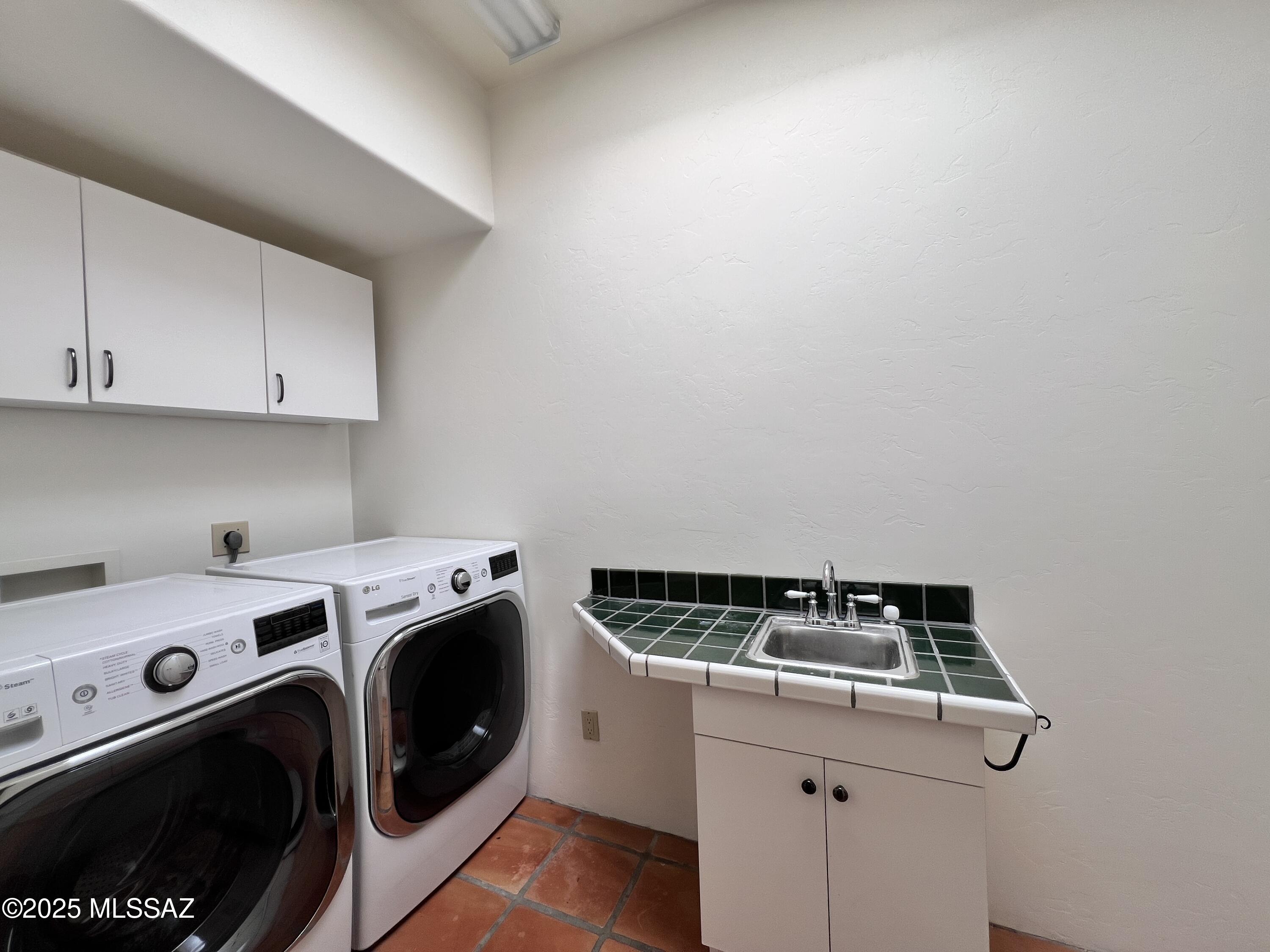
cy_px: 476
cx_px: 635
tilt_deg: -0.9
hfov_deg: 106.2
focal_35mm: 13
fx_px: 477
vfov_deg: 89.9
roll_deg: +2.5
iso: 32
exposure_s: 1/178
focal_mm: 1.57
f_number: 1.8
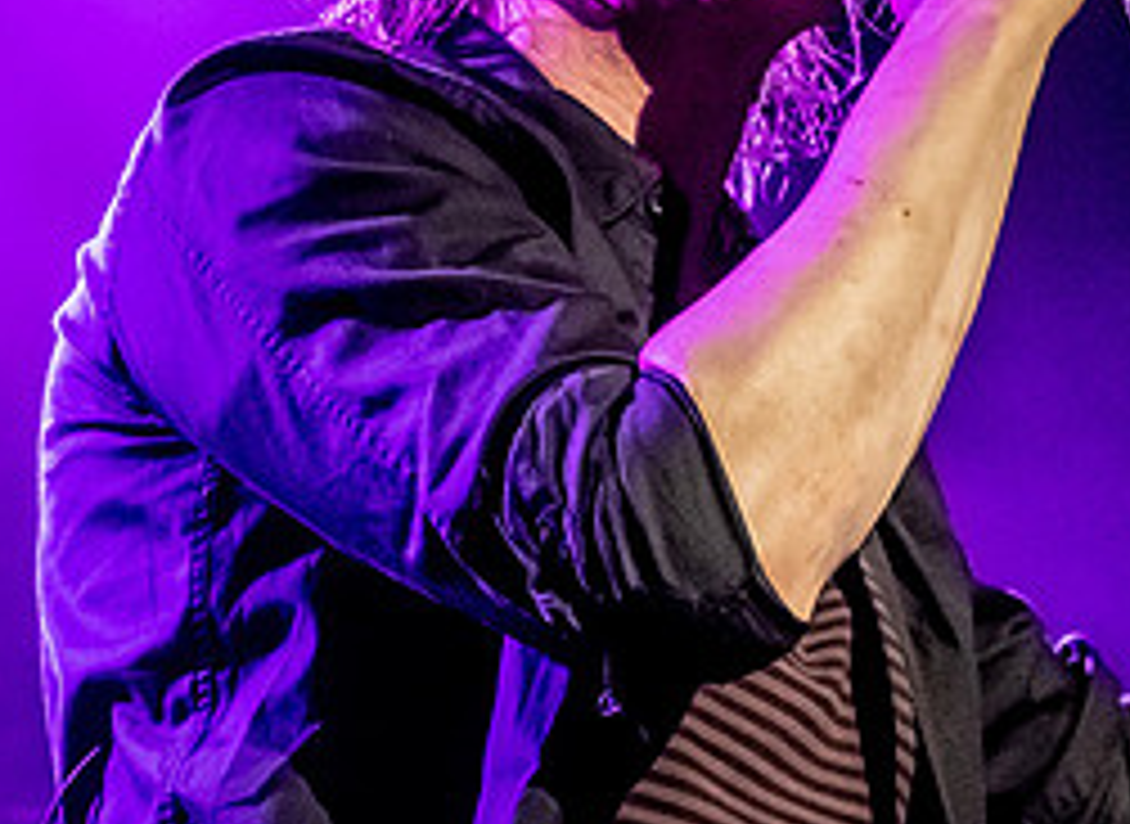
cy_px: 45
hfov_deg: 8.5
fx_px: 7563
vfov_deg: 6.2
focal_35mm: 234
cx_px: 1091
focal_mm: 40
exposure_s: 1/400
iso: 1600
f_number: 4
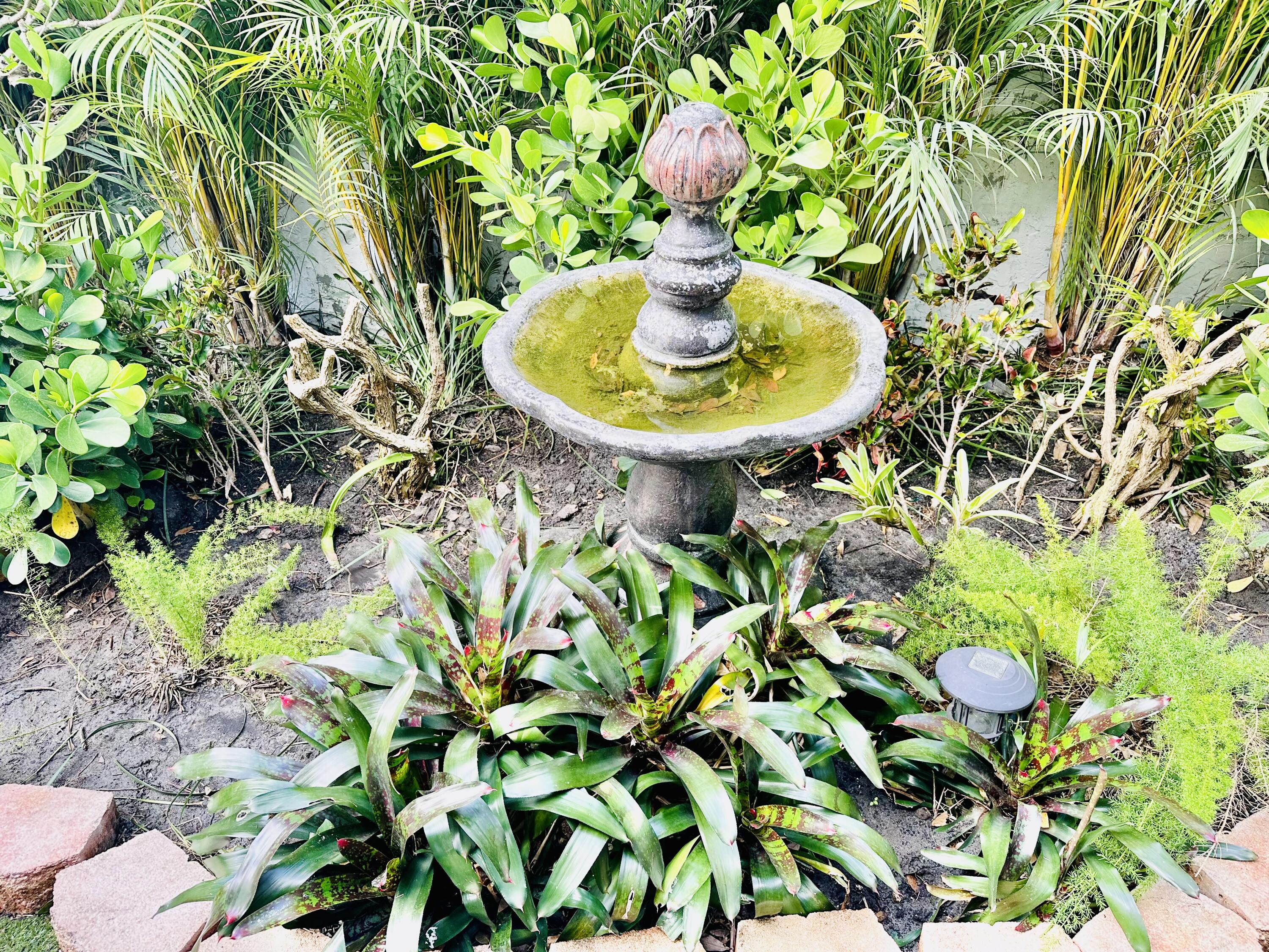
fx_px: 880
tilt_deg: -35.9
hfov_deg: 71.6
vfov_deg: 56.8
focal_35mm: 24
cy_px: 476
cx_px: 634
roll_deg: +0.3
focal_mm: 6.86
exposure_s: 1/121
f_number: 1.78
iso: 64
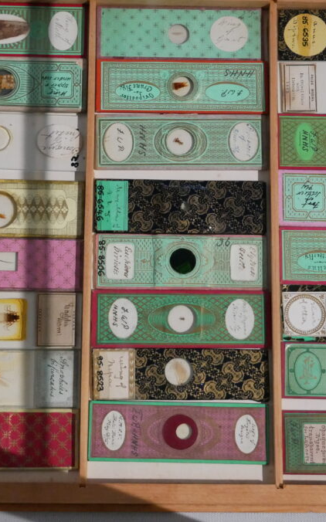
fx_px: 1280
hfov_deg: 14.5
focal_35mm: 90
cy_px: 241
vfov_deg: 23.0
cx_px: 156
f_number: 4.7
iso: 2500
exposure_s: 1/60
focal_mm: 28
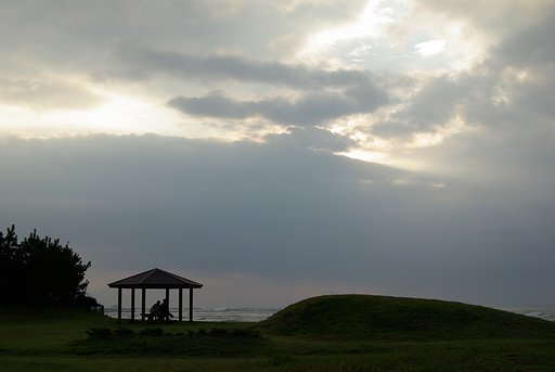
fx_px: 764
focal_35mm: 50
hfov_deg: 39.9
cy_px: 186
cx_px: 278
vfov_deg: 27.3
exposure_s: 1/1000
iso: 100
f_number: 2.8
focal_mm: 33
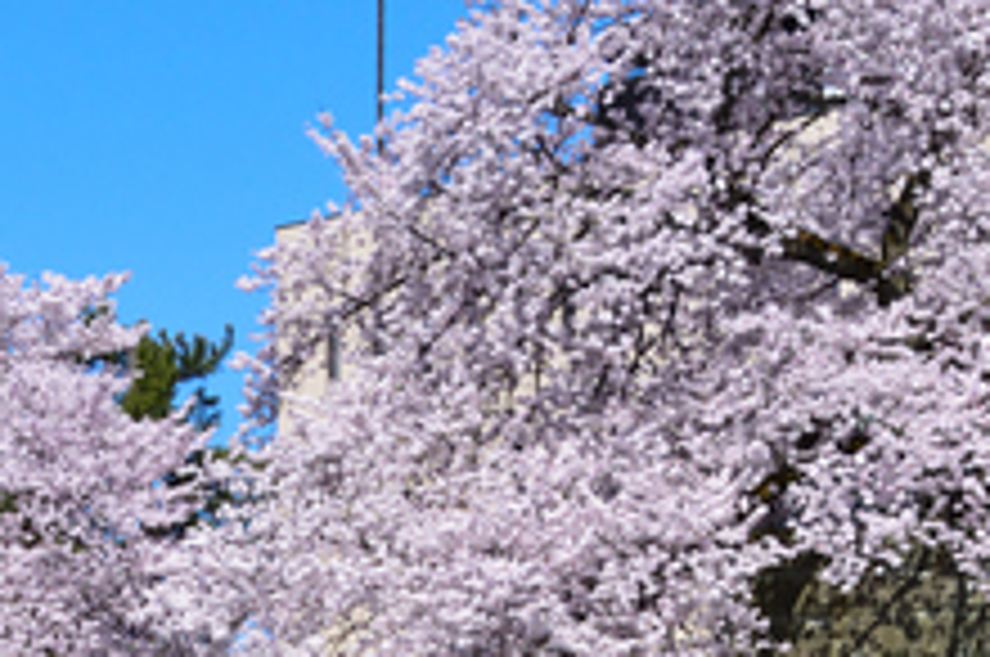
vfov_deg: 8.1
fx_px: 4558
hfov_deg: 12.2
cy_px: 932
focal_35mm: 166
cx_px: -50
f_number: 11
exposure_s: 1/500
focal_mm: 38
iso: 400
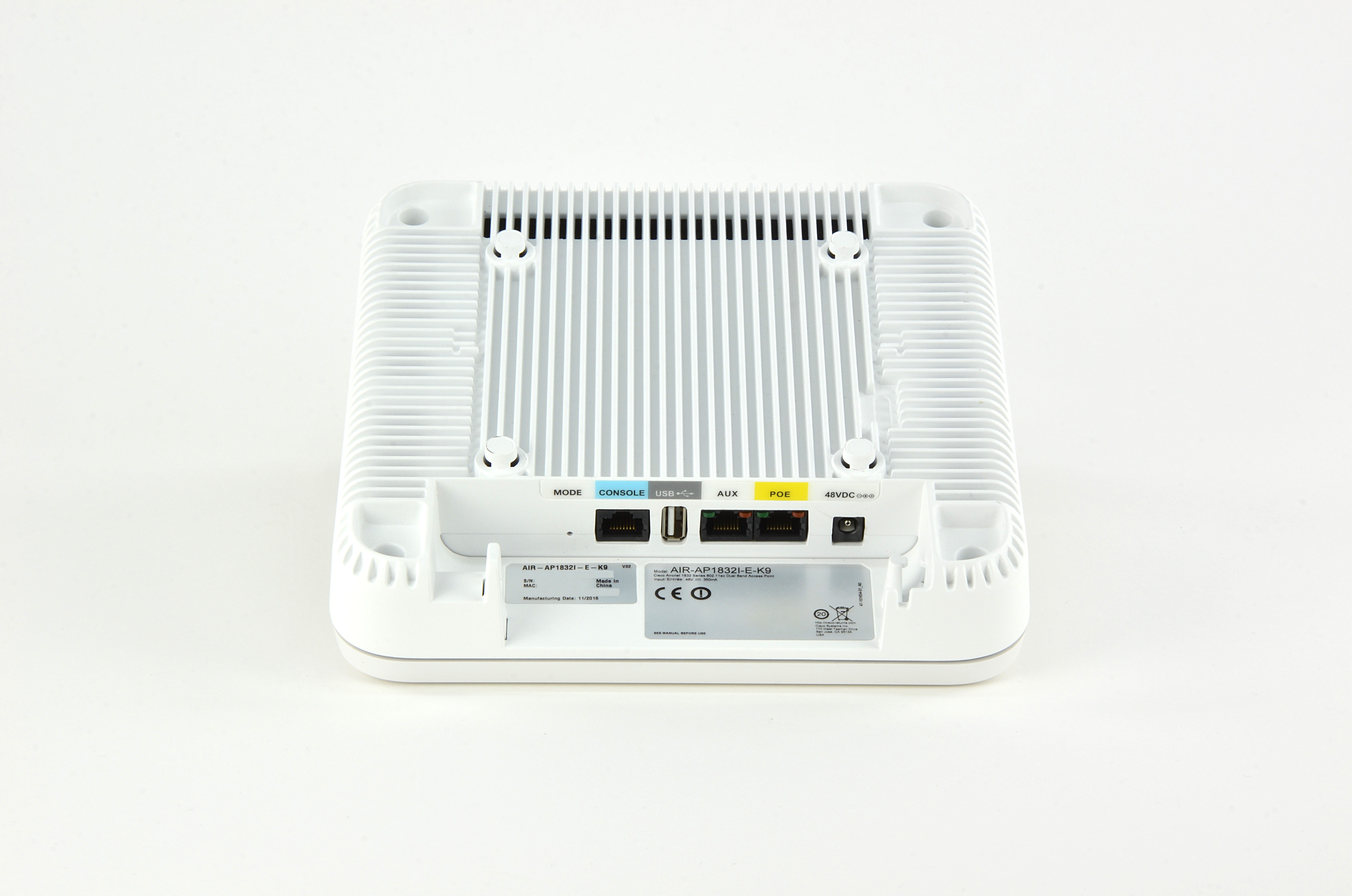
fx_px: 3935
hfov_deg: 19.5
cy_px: 448
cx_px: 676
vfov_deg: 13.0
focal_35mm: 105
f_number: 22
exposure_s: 1/3
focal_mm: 70
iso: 100
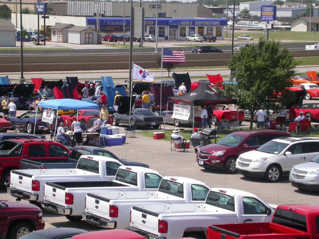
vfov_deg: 10.7
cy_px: 120
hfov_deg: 14.2
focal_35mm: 139
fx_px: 1281
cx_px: 160
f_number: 6.8
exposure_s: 1/364
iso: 100
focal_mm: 28.8
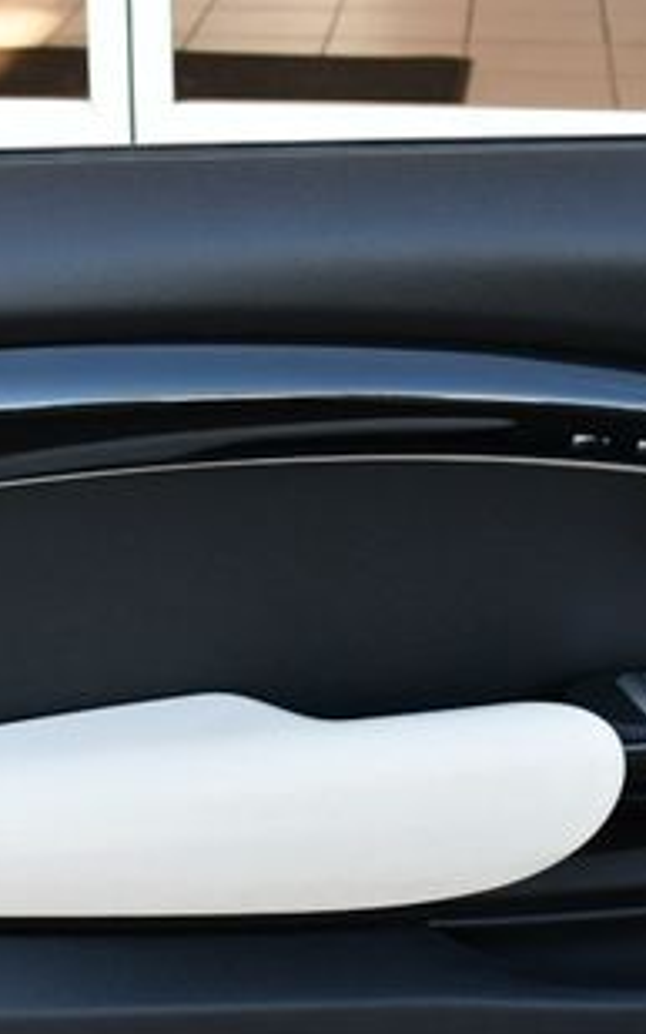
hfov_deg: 17.1
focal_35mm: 76
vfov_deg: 27.0
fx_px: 2142
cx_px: 241
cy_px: 653
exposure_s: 1/250
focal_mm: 18
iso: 400
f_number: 4
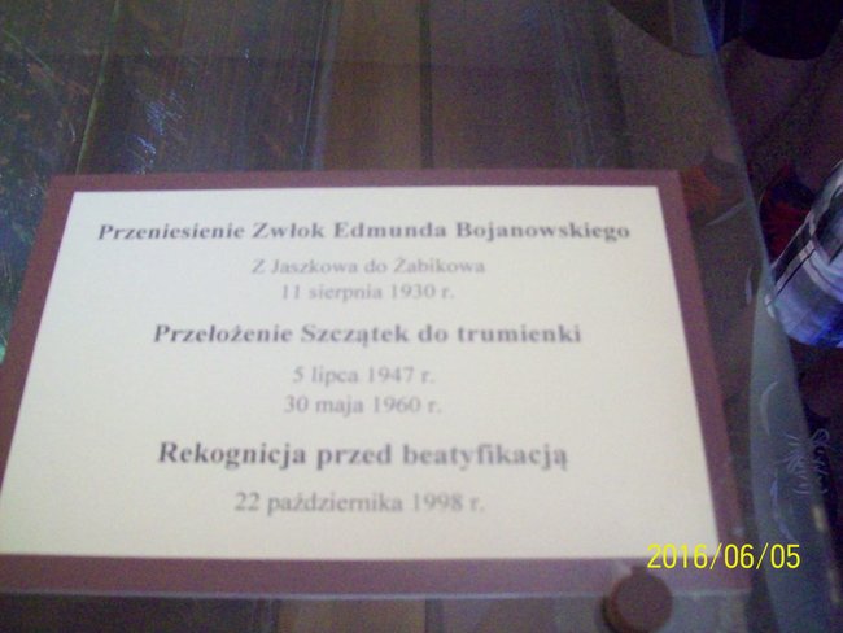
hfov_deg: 51.3
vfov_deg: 39.7
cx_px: 422
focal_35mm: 36
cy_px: 316
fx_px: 877
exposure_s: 1/29.6
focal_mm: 6
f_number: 2.7
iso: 800
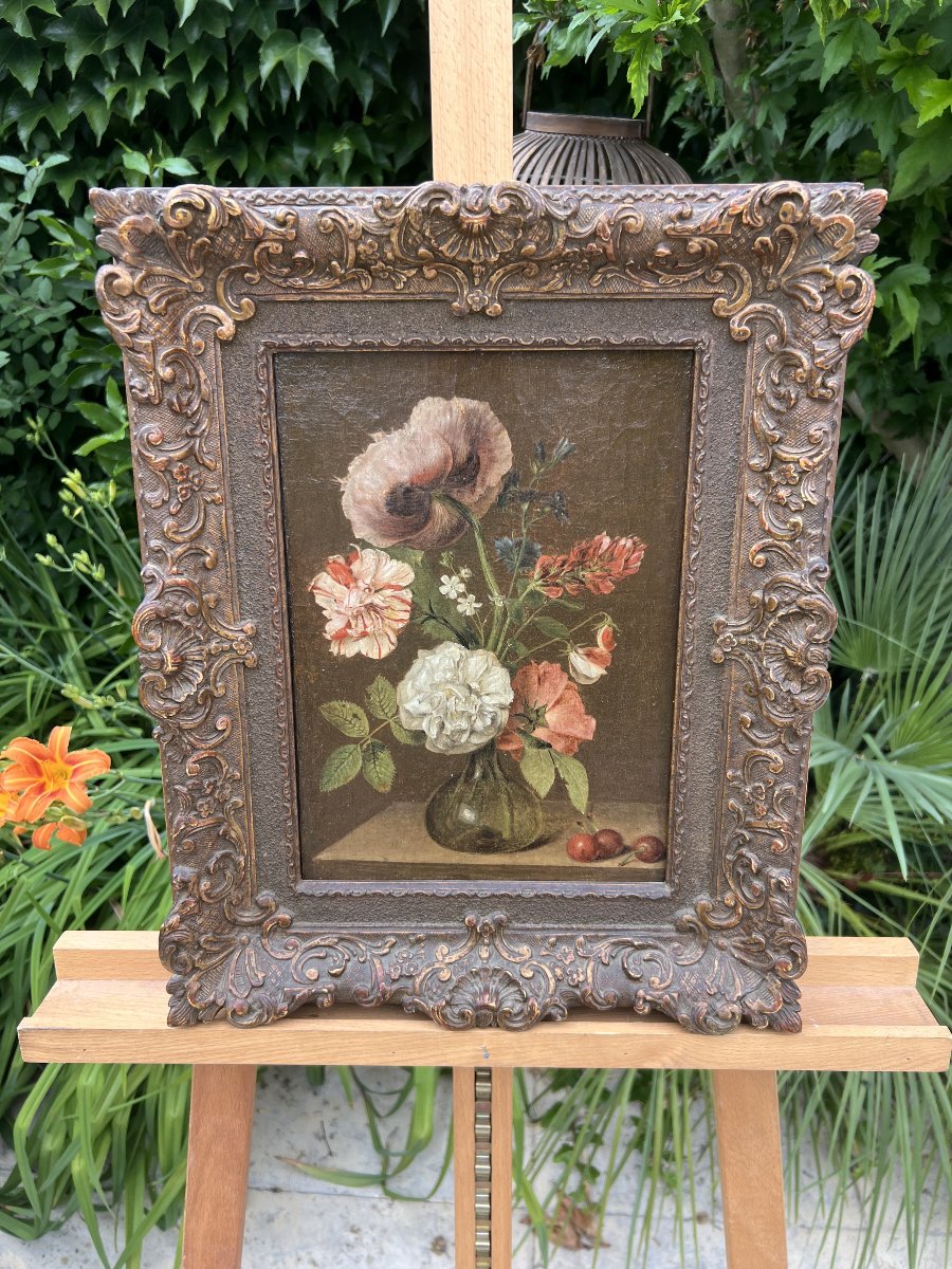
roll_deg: -2.8
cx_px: 476
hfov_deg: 53.1
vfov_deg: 67.3
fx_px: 953
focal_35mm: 26
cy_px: 634
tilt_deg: -28.7
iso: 50
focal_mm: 5.7
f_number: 1.5
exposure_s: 1/338
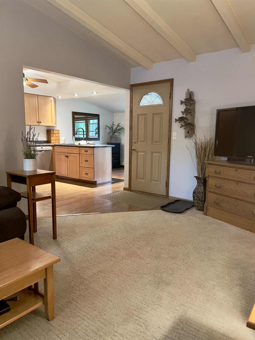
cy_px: 170
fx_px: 255
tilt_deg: -7.5
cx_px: 128
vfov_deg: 67.3
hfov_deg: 53.1
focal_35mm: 26
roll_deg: -0.8
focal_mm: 5.7
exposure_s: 1/40
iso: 640
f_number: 1.5
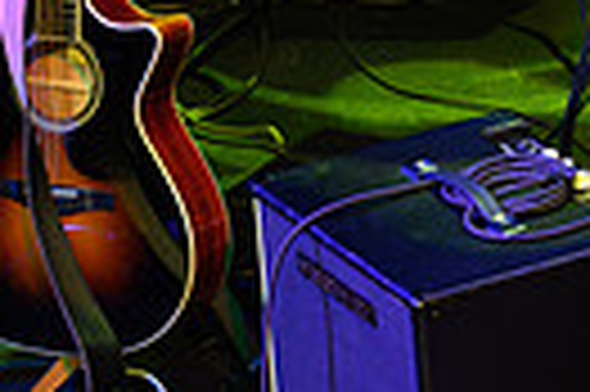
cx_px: 832
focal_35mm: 427
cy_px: -442
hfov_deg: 4.8
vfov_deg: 3.2
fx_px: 6989
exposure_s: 1/200
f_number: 5.6
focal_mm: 87
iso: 12800
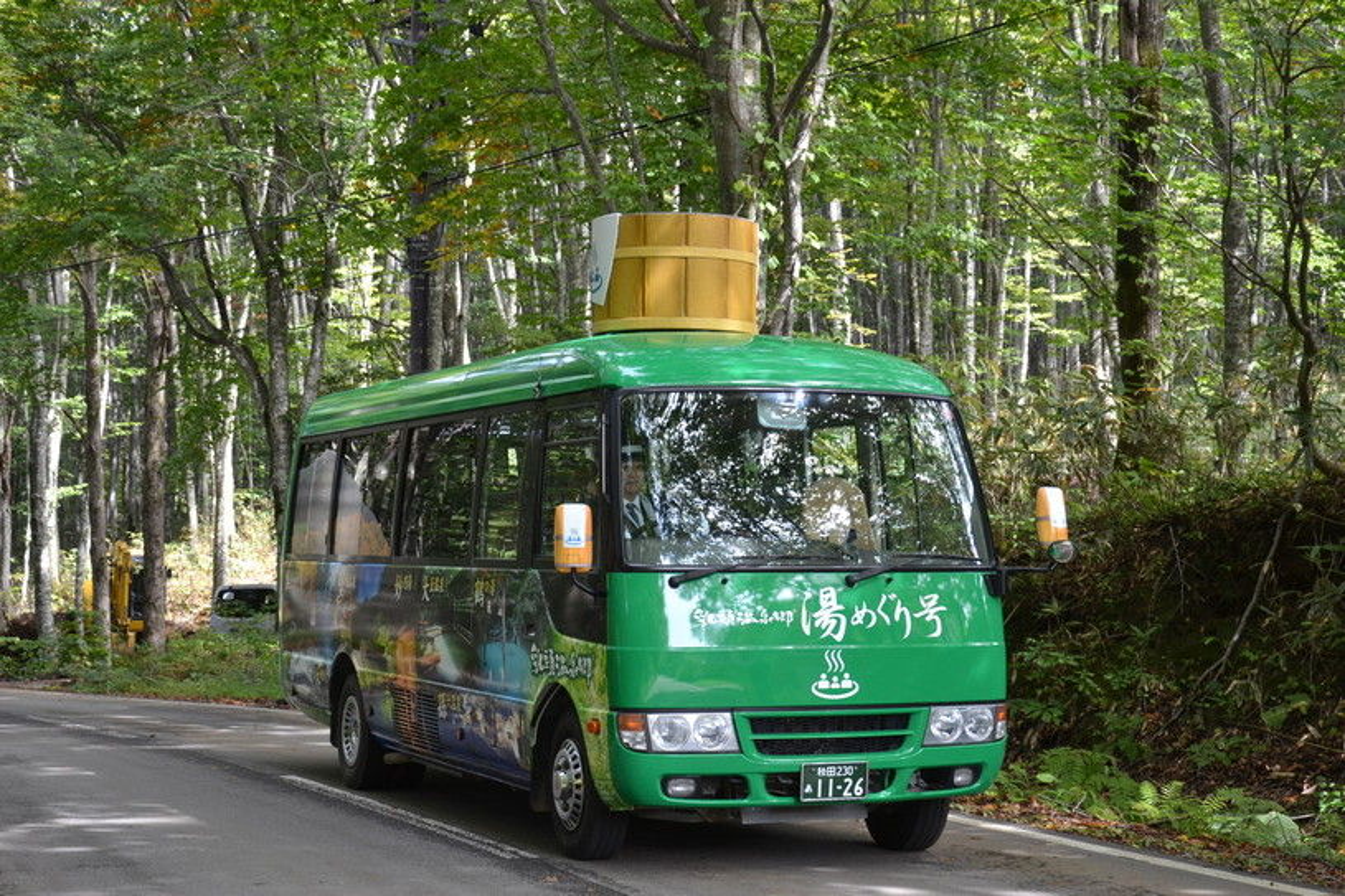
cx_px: 672
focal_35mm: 60
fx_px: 2241
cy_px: 448
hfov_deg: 33.4
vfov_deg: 22.6
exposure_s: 1/125
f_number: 5.6
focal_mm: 40
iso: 400
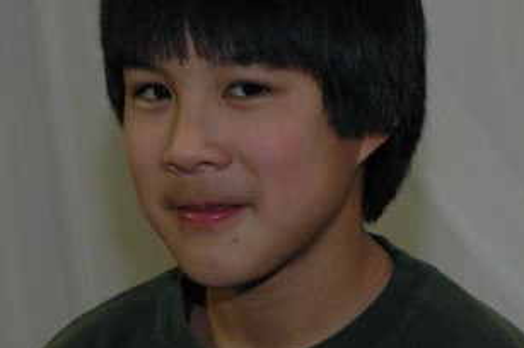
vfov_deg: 5.7
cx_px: 573
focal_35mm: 240
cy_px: 417
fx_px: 3490
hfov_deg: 8.5
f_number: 6.3
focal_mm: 48
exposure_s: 1/60
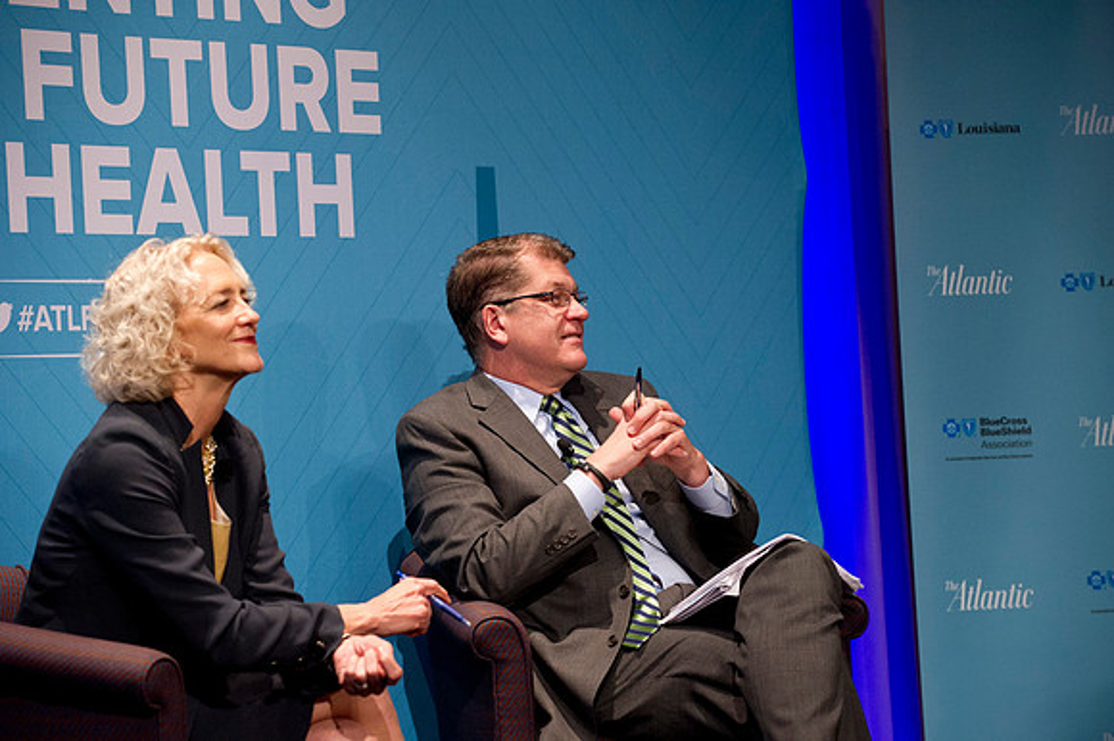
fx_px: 3866
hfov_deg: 16.4
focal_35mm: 125
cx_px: 557
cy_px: 370
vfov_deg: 11.0
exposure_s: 1/200
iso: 2500
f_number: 4
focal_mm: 125
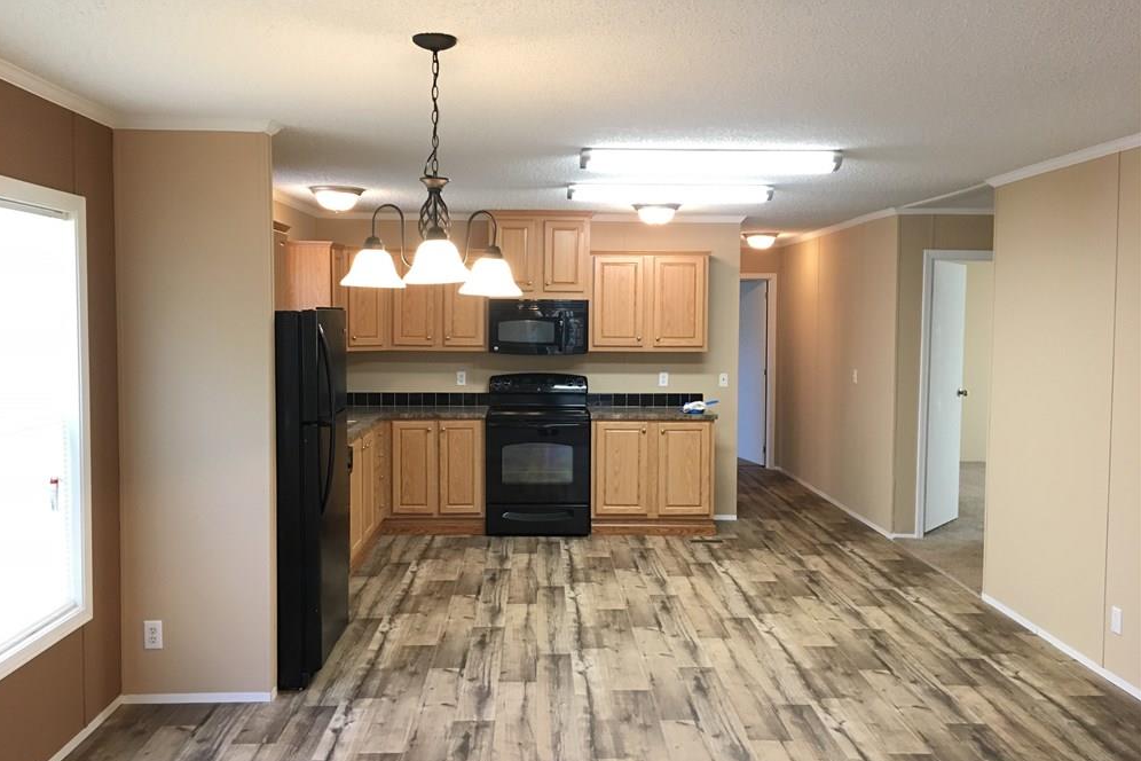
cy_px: 366
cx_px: 556
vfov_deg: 42.3
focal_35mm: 31
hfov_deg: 60.3
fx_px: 982
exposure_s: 1/30
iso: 125
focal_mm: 4.15
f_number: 2.2
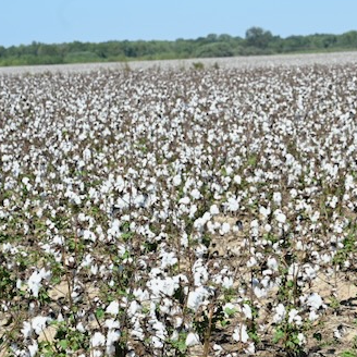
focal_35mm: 116
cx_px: 264
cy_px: 152
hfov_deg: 15.0
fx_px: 1353
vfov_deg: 15.0
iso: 200
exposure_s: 1/640
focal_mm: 70
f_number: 6.3
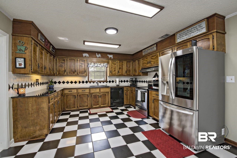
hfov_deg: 100.4
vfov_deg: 77.4
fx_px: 99
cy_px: 79
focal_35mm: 15
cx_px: 118
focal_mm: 15
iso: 500
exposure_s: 1/8
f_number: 11
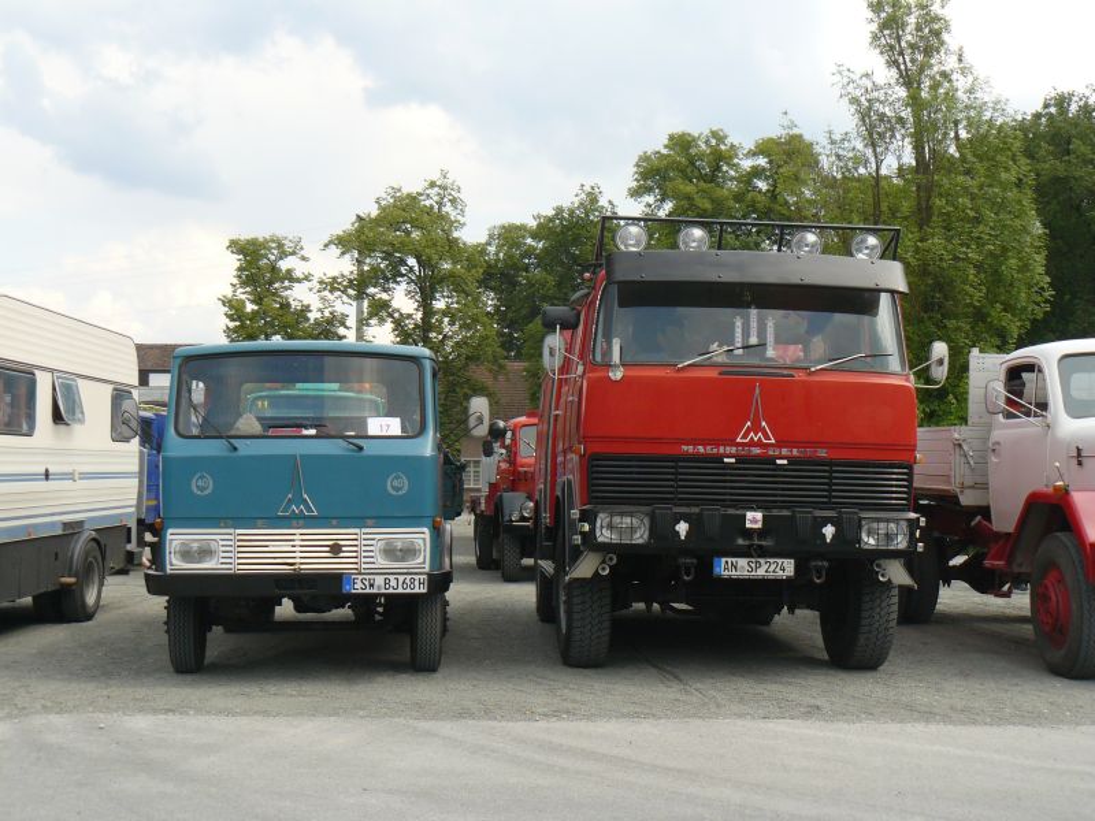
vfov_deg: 31.5
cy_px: 410
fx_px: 1455
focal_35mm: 46
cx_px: 548
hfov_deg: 41.2
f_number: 4
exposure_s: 1/100
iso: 100
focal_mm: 7.6
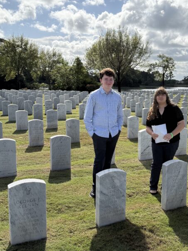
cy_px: 135
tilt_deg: -9.3
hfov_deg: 34.0
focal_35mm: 41
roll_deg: -3.4
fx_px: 297
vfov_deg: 45.7
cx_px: 153
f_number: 1.78
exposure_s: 1/11905
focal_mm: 6.76
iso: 125
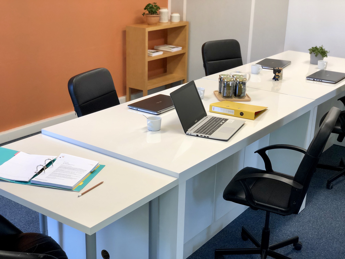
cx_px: 172
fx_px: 518
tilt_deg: -19.2
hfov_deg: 36.8
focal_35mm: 52
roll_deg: -1.2
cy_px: 130
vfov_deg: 28.0
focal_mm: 6
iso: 50
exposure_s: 1/50
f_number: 2.4
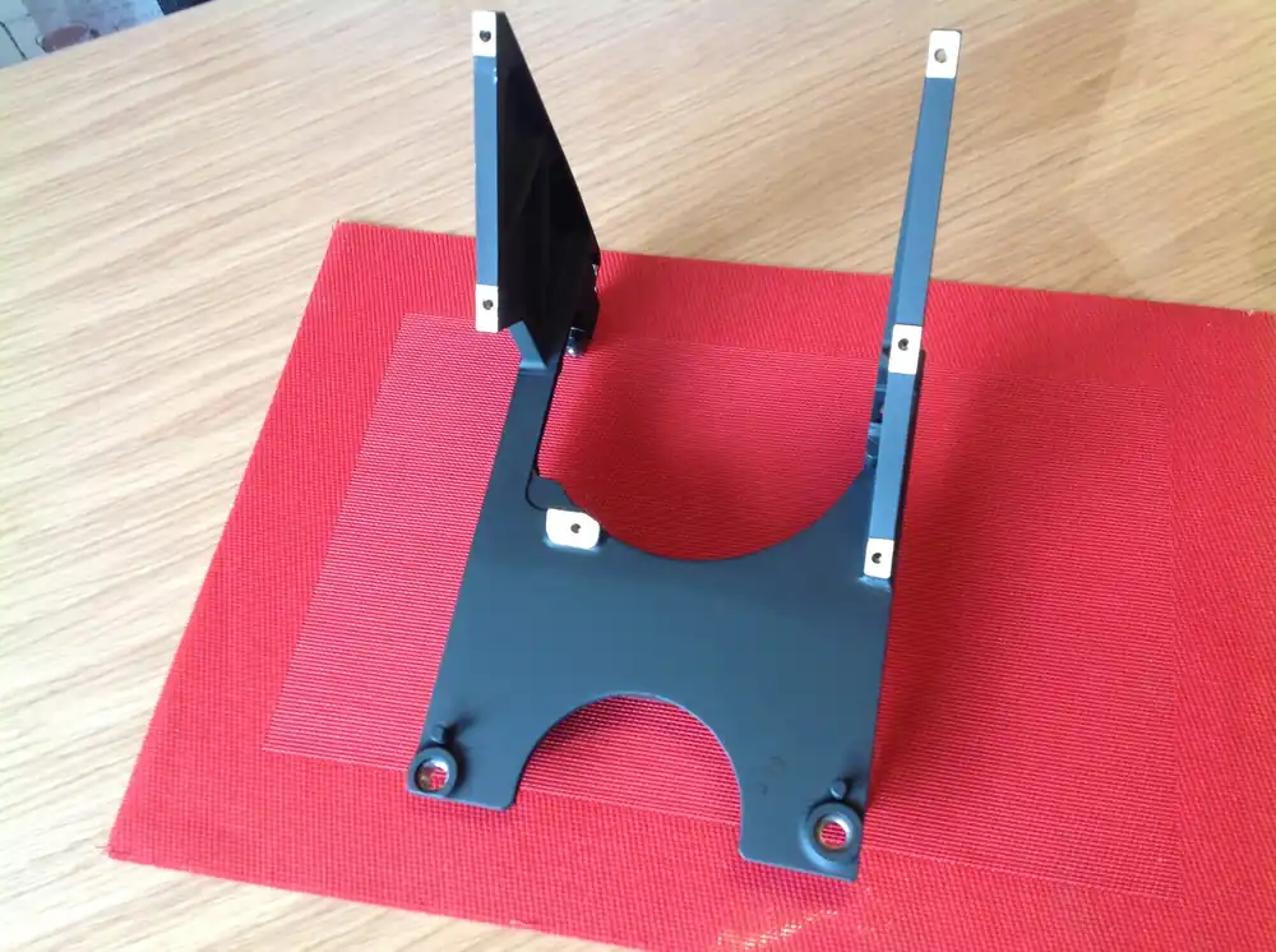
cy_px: 476
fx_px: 1288
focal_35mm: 35
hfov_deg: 52.7
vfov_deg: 40.6
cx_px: 638
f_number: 2.4
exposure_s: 1/17
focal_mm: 4.28
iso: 64
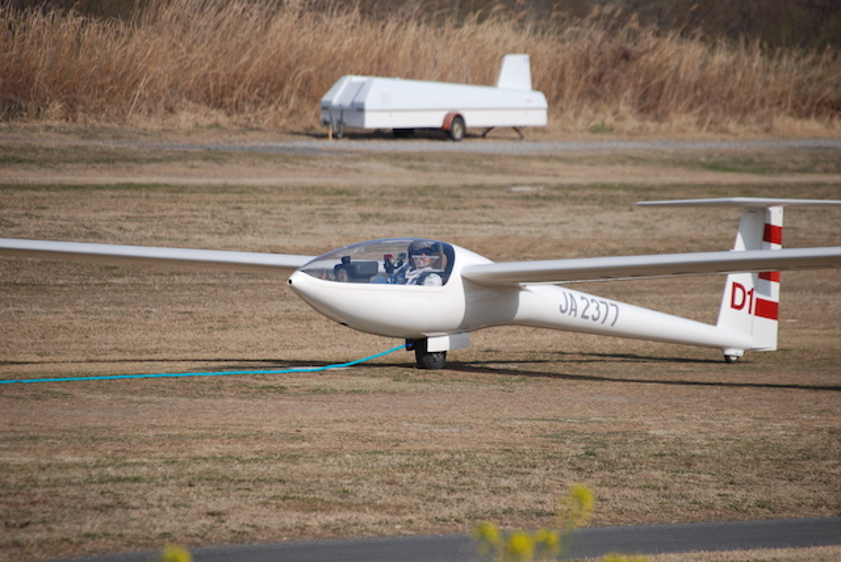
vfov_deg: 3.1
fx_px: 10522
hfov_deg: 4.6
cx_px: 420
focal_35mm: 450
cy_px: 281
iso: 180
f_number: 6.3
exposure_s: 1/1000
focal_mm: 300
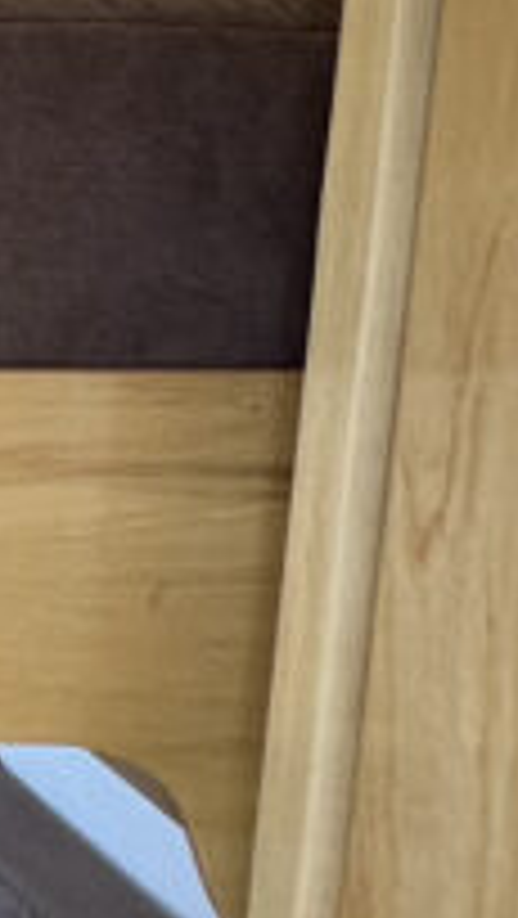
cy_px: 94
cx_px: -1063
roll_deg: -1.2
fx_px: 1731
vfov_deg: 28.6
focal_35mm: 71
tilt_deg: -6.7
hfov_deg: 10.9
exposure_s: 1/99
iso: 125
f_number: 1.8
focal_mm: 1.57
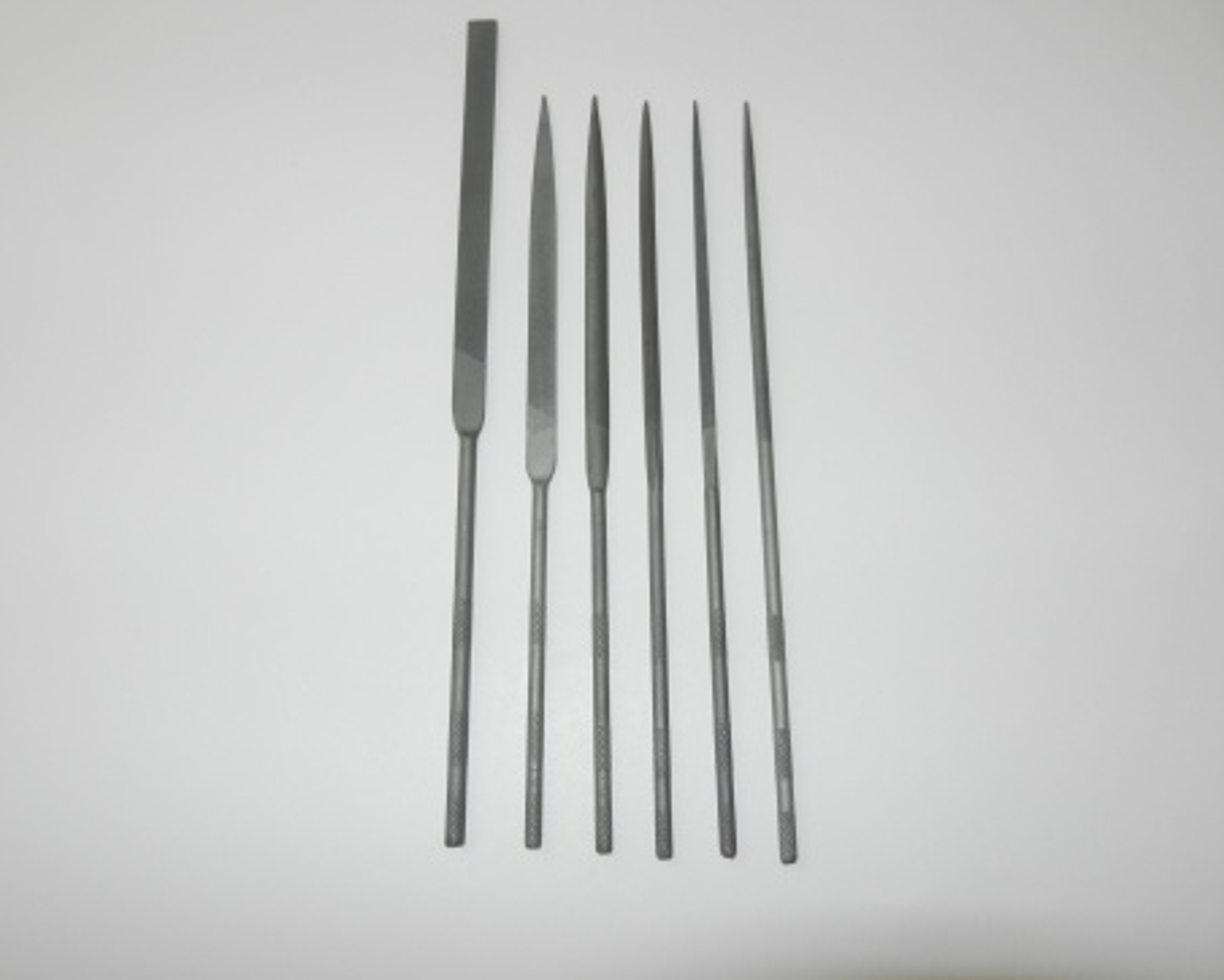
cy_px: 483
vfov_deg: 53.2
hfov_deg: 64.0
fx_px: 979
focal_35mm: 27
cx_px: 563
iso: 160
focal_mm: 4.5
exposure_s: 1/200
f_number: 3.5
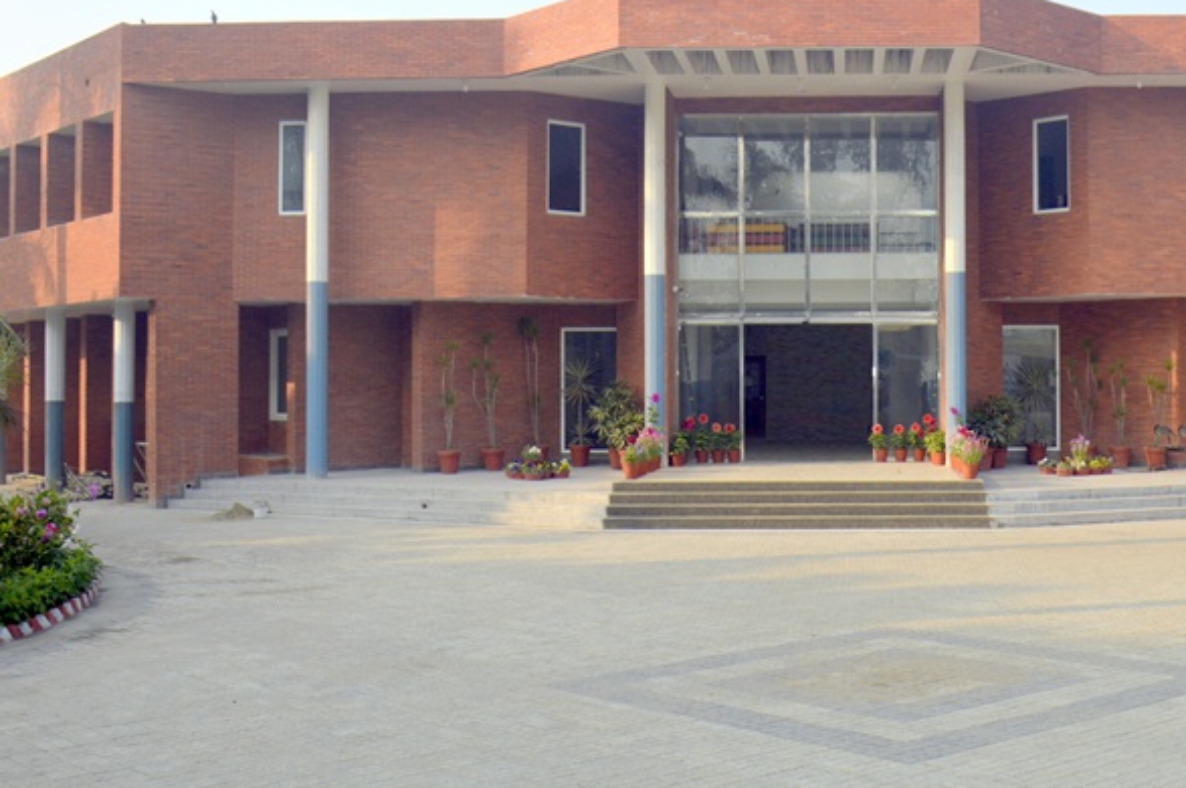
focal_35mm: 46
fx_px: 1514
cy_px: 251
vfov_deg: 28.9
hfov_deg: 42.0
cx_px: 826
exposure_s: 1/200
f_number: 6.3
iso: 100
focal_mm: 20
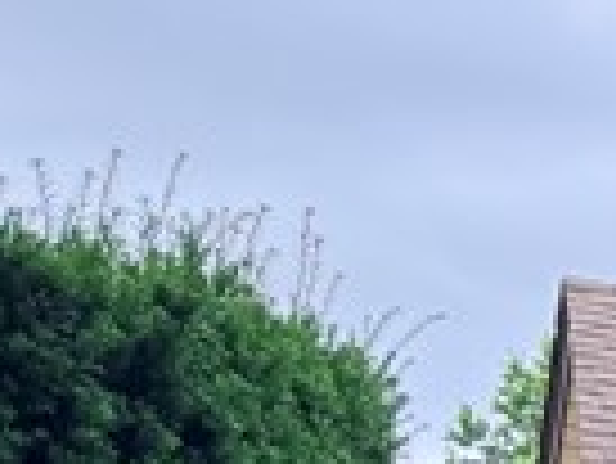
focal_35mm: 179
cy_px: 842
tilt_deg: +6.1
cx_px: 2158
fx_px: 3188
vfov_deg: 8.0
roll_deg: +0.6
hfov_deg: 8.3
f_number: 1.78
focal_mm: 6.76
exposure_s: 1/284
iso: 100
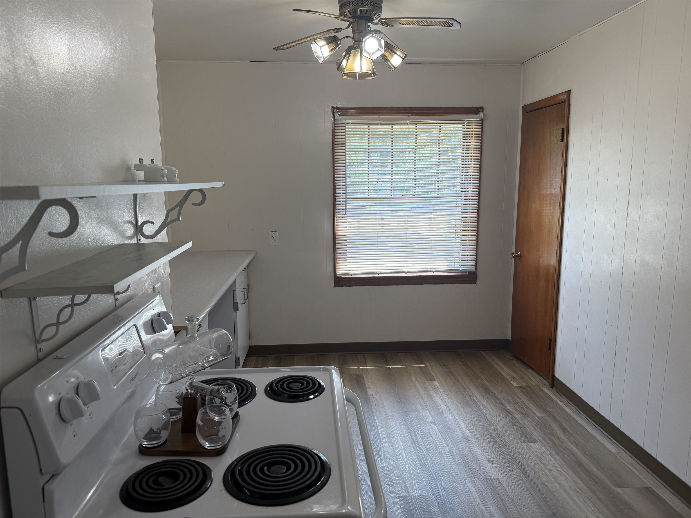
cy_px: 259
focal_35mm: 24
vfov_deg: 56.8
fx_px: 479
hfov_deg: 71.6
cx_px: 346
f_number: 1.78
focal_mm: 6.76
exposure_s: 1/230
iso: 100
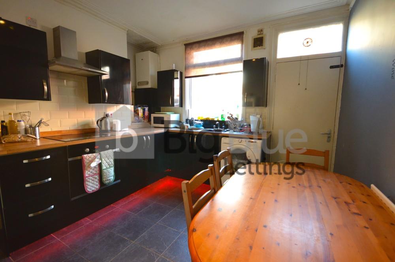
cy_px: 131
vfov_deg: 77.2
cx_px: 198
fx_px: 164
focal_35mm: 15
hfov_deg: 100.4
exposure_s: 1/60
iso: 1250
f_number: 4
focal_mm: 10
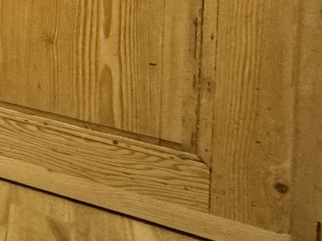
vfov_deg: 18.6
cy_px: -173
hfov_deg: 17.4
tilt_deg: -2.3
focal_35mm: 64
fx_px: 595
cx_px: -371
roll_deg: +0.6
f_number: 2.2
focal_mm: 2.22
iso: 500
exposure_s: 1/50
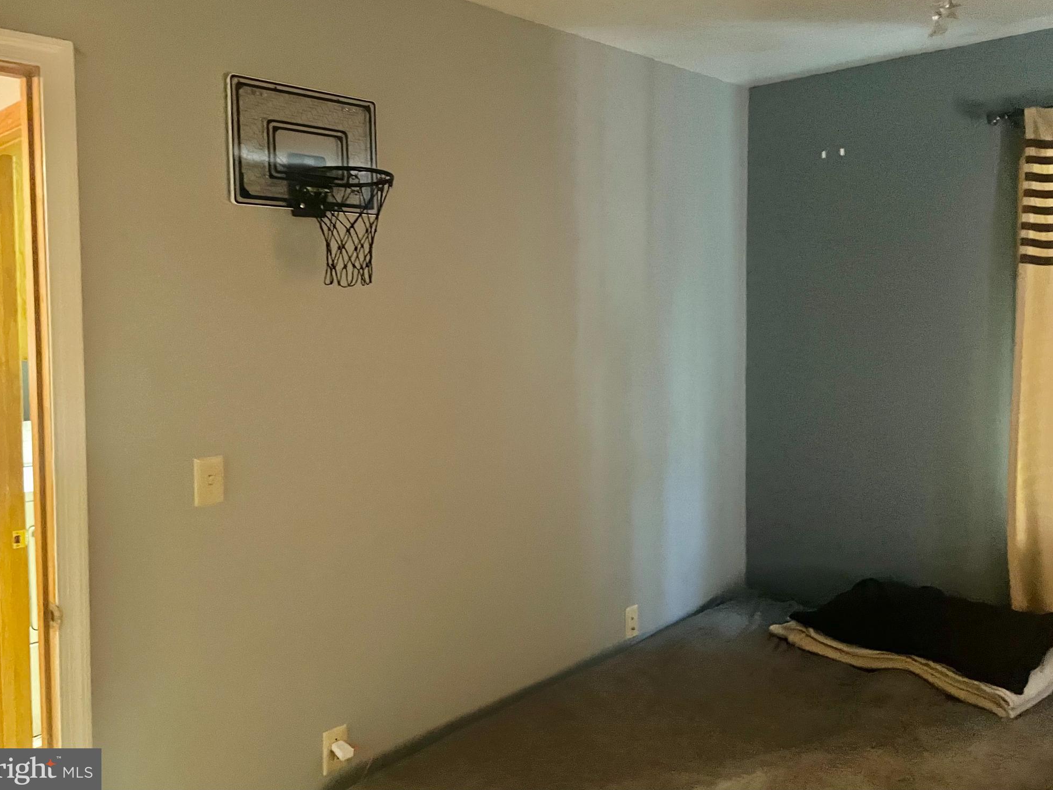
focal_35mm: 27
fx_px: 821
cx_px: 515
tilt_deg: -4.0
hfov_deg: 65.3
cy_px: 382
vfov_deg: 51.3
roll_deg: +0.2
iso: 1000
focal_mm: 4.2
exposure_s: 1/30
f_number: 1.6
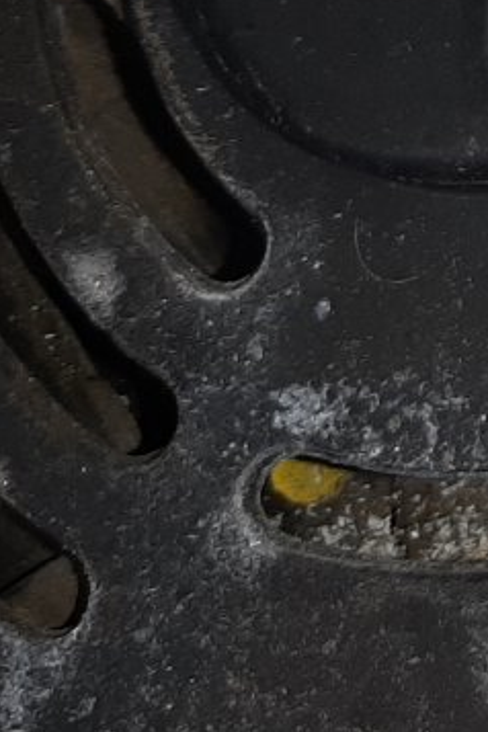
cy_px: -269
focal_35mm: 109
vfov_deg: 17.4
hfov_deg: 10.7
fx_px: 2216
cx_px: 1177
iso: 45
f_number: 1.7
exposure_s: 1/100
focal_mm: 3.93
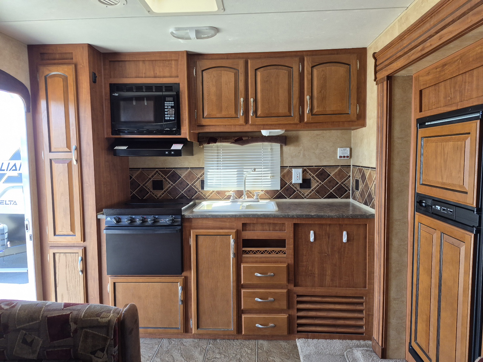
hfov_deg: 73.9
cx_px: 242
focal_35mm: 23
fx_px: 321
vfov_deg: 58.9
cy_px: 181
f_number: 1.8
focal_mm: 5.4
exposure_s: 1/182
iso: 125
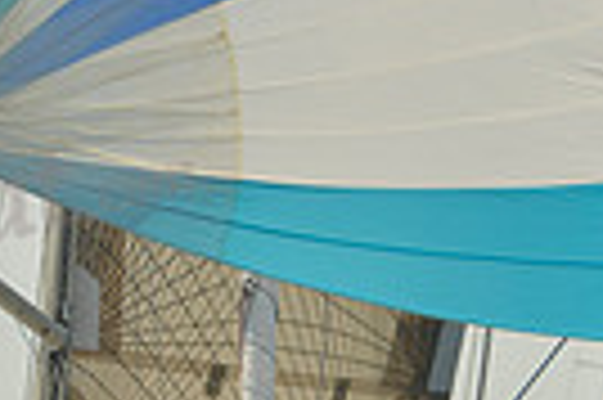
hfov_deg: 3.1
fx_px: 11242
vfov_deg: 2.0
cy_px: 825
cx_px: 432
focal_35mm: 672
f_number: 8
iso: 200
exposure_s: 1/1250
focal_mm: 155
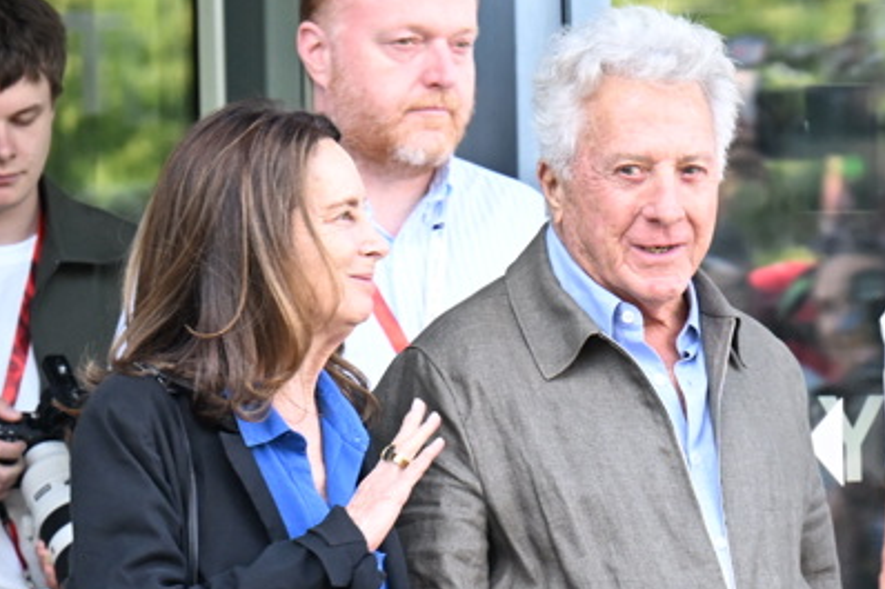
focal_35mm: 243
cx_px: 569
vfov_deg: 5.6
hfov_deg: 8.5
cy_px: 378
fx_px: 5971
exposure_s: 1/320
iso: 1000
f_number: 5
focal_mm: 140
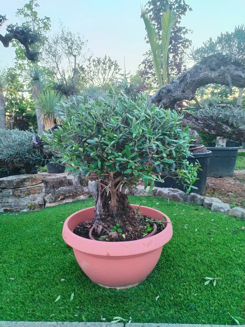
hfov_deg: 53.1
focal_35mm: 26
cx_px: 122
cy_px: 164
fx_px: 245
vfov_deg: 67.3
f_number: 1.8
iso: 351
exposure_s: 1/30
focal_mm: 4.75
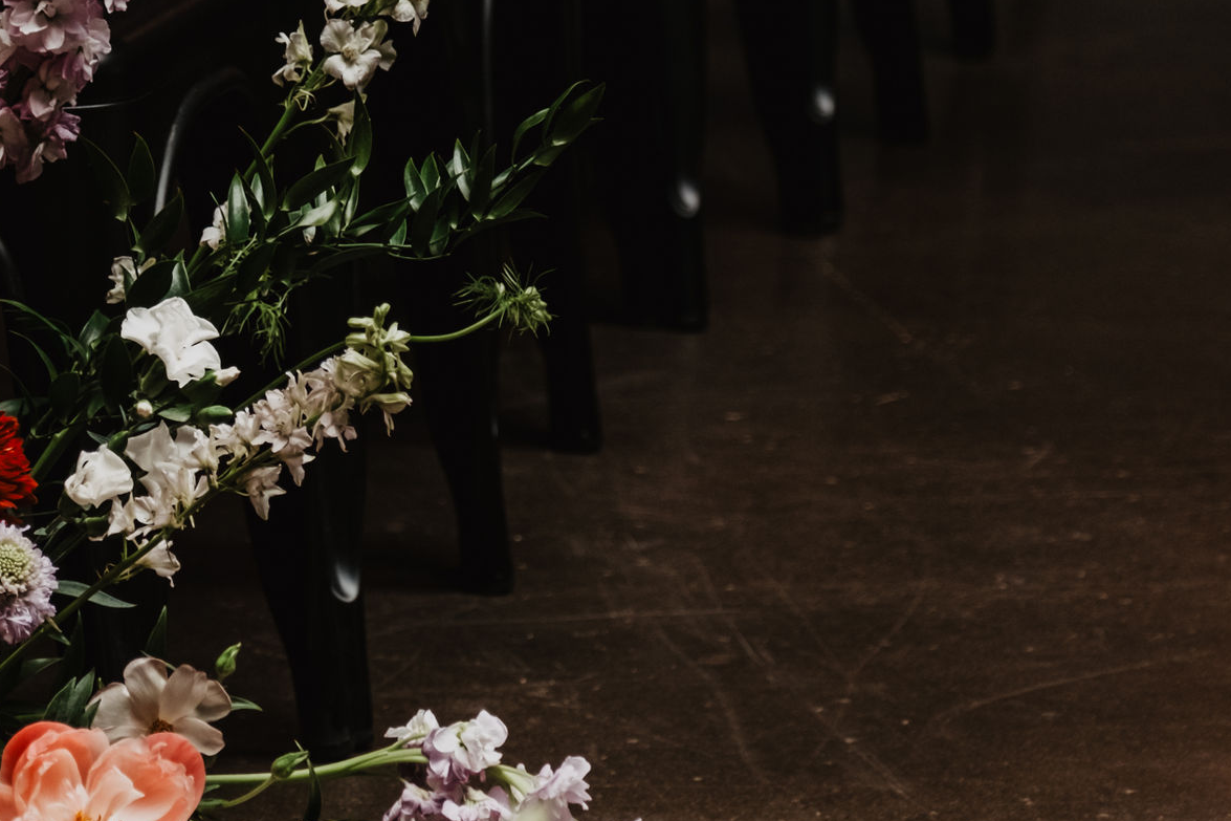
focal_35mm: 236
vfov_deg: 5.8
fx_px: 8068
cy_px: 88
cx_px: -157
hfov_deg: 8.6
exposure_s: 1/170
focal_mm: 51.6
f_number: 3.2
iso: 250
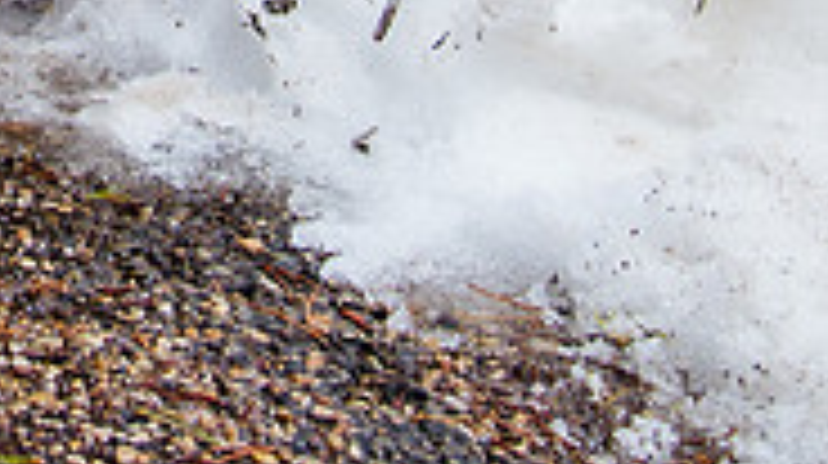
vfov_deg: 5.9
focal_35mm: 194
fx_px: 4254
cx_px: -441
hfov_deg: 10.7
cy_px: -833
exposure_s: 1/1000
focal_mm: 35
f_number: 5
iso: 250
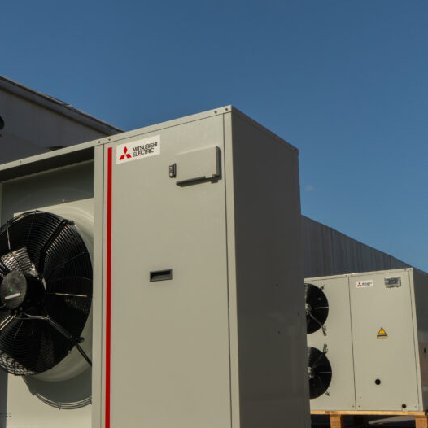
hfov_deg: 35.3
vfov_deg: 35.2
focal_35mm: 48
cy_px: 254
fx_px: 671
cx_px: 200
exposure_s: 1/100
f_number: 18
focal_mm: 29
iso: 250
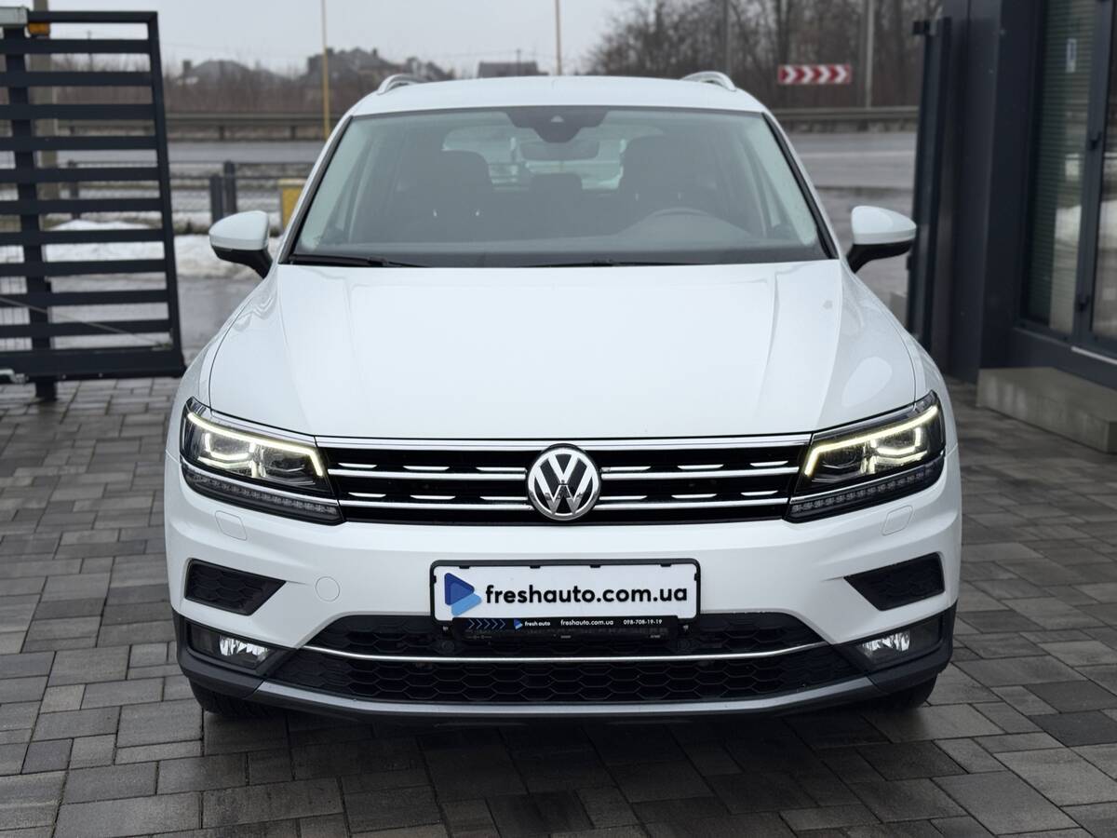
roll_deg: +0.2
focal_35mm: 48
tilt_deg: -12.4
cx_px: 558
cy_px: 419
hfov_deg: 39.7
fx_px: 1549
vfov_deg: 30.3
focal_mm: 6.76
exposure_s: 1/1770
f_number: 1.78
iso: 64
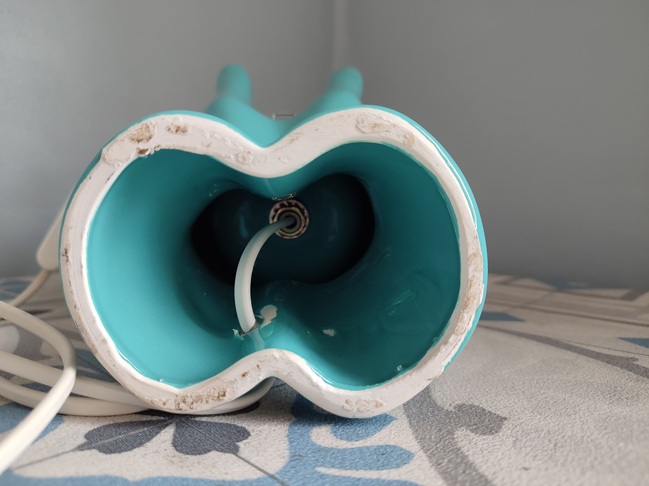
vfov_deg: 56.8
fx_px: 450
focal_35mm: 24
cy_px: 243
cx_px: 324
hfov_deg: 71.6
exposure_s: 1/33
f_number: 1.89
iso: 145
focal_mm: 5.89
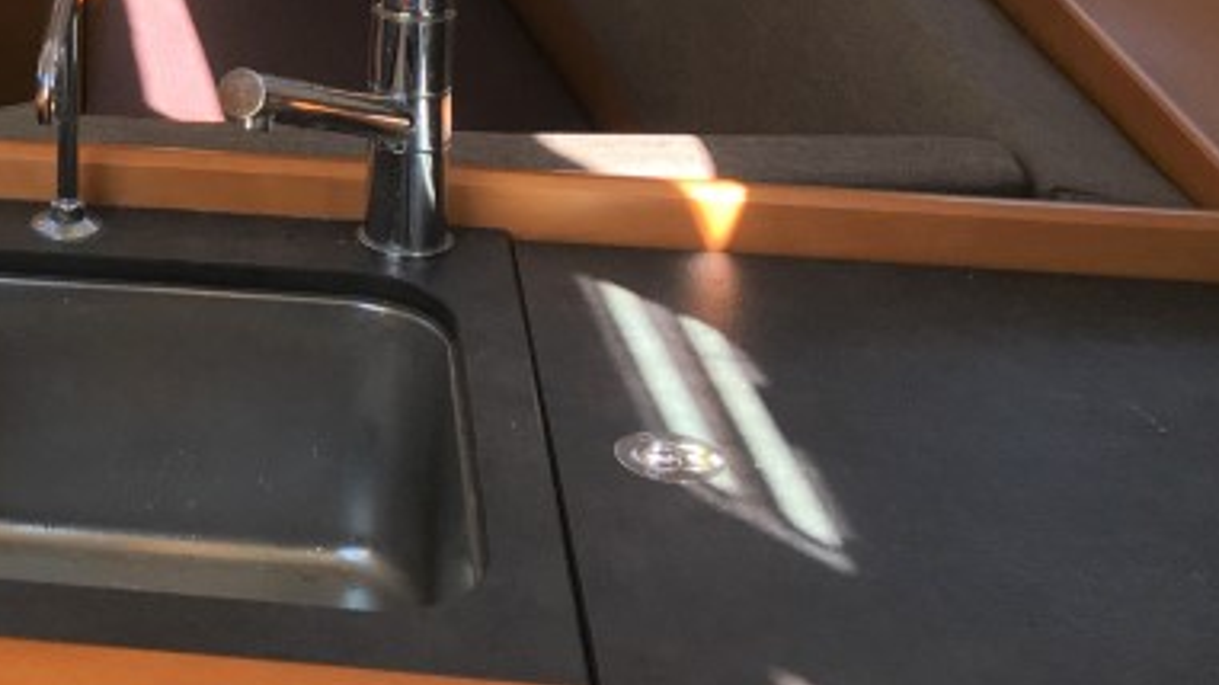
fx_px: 2746
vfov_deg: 13.5
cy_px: -285
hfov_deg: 23.5
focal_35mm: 85
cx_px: -128
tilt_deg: -12.8
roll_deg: +1.4
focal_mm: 4.15
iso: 25
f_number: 2.2
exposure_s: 1/100
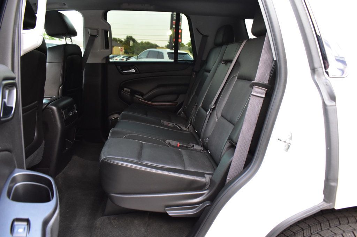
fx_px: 268
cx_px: 178
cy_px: 118
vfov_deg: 47.9
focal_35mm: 27
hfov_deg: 67.4
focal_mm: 18
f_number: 6.3
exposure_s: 1/15
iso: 1600
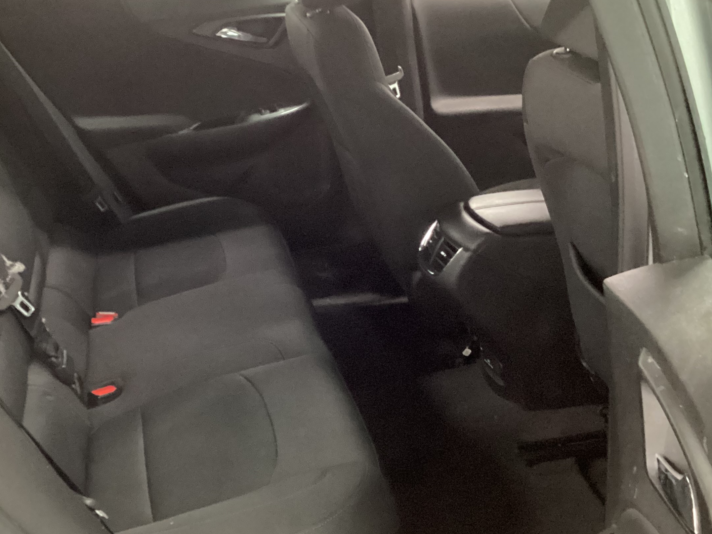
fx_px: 967
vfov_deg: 30.9
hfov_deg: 40.2
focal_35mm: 47
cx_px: 274
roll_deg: -0.2
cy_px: 292
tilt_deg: -27.9
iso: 800
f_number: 2.4
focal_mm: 3.3
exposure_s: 1/20
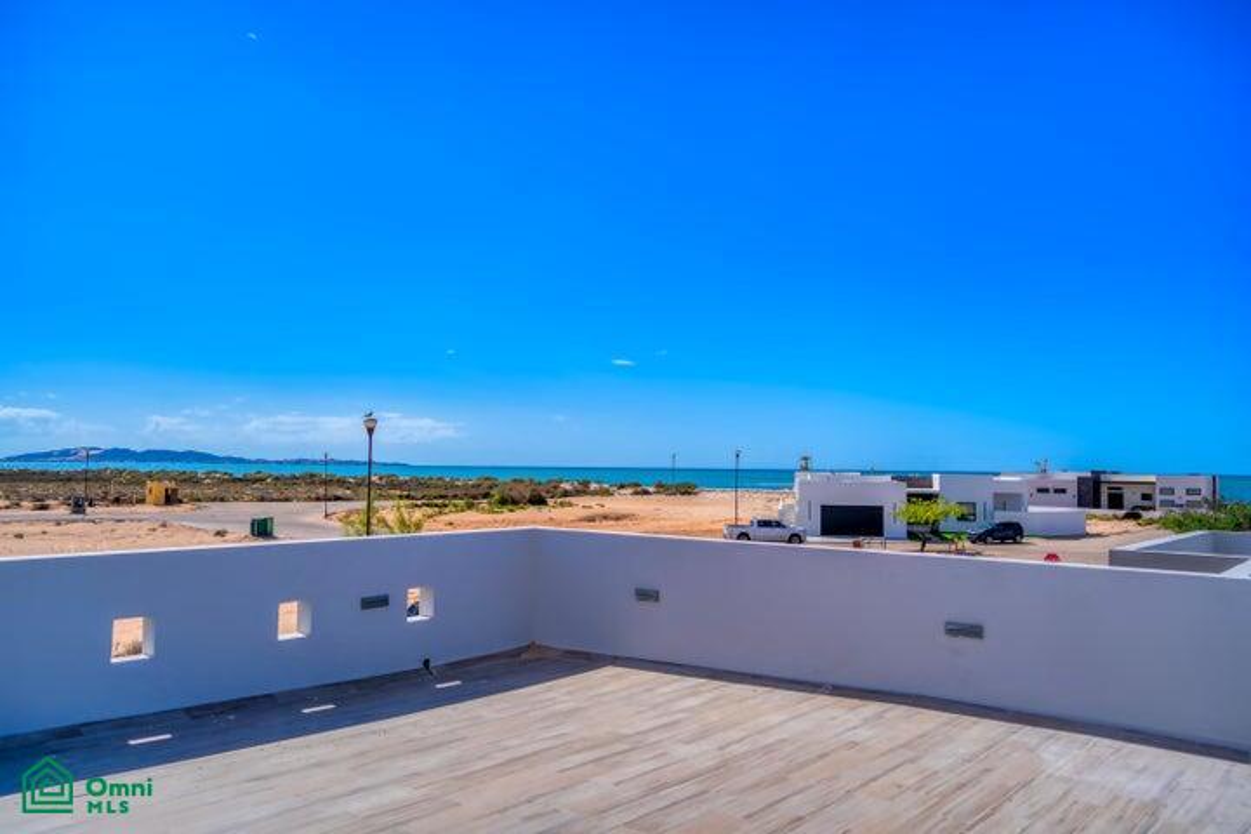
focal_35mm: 28
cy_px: 417
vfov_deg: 46.4
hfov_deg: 65.5
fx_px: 973
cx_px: 626
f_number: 4
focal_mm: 28
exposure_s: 1/4000
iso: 100
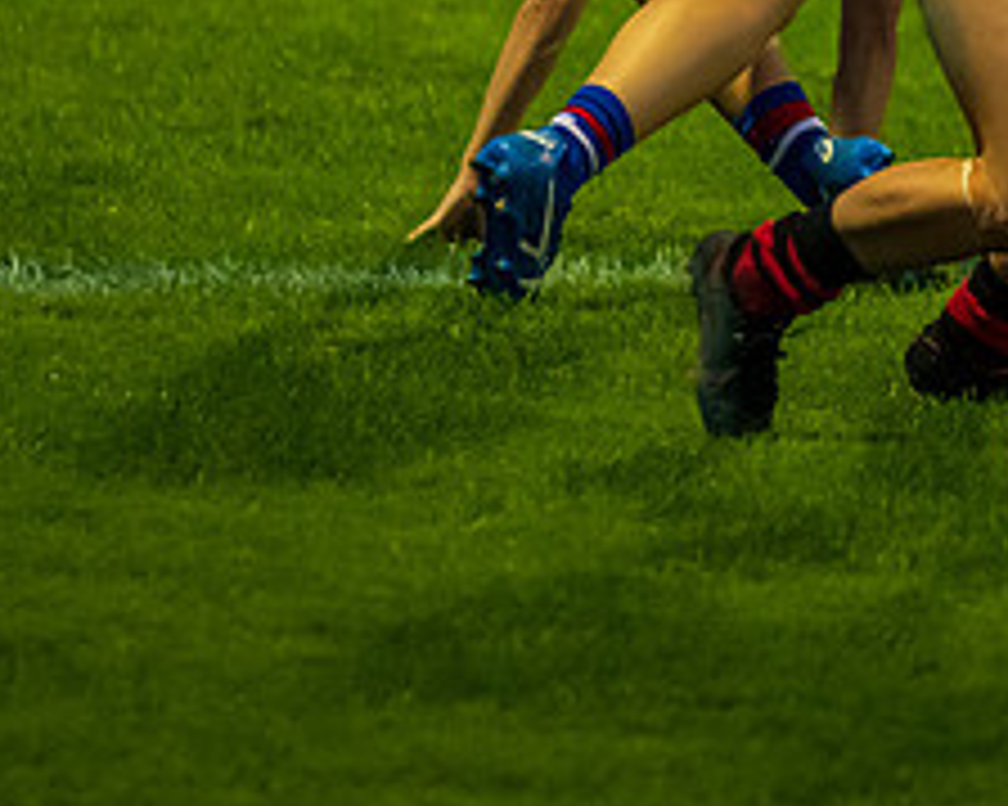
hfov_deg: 2.8
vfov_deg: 2.3
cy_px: 2
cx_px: 715
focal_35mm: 680
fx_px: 20278
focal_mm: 200
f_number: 2.8
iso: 3200
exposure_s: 1/640
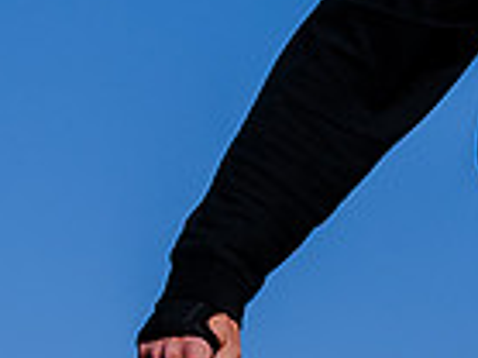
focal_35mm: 360
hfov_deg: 5.3
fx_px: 4967
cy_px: 41
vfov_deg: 4.1
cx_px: 1163
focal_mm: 62
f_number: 11
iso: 200
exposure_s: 1/500
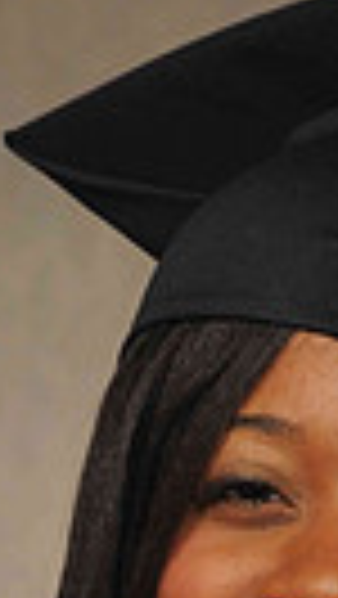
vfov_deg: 4.0
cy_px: 629
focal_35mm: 533
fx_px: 8476
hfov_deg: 2.3
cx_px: 322
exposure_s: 1/125
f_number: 5.6
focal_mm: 100
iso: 200
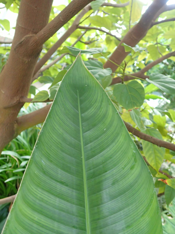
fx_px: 202
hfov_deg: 46.8
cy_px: 117
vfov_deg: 60.0
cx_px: 88
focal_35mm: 30
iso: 320
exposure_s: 1/100
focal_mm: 5.5
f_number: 2.3
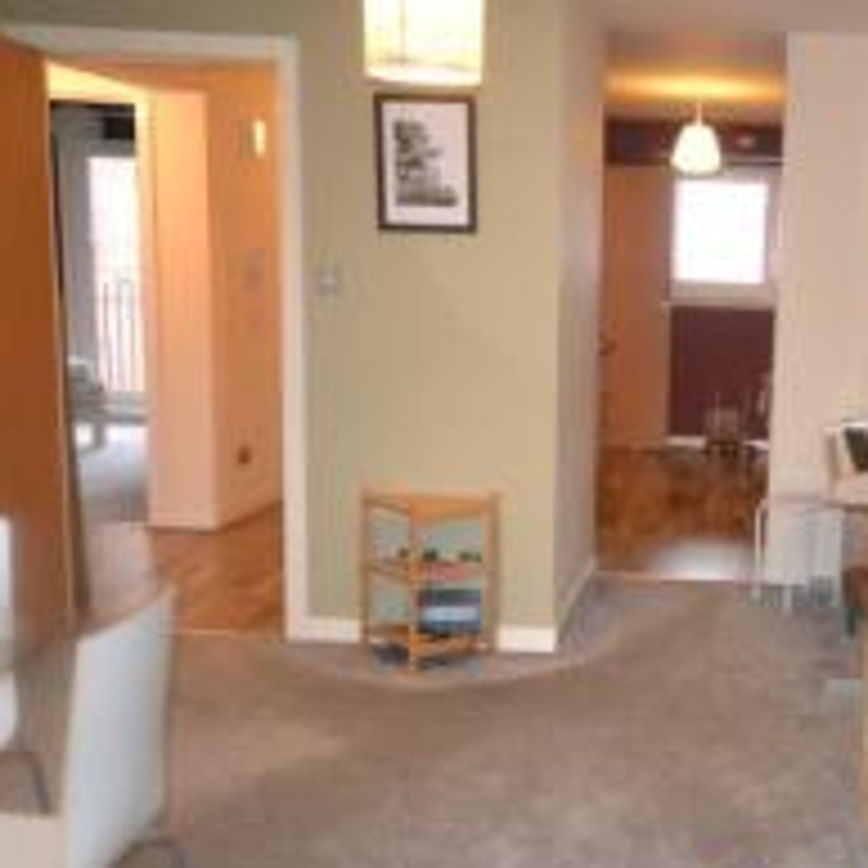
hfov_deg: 36.3
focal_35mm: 44
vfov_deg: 38.3
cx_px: 760
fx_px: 1248
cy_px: 456
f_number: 4.8
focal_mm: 14
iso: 3200
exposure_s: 1/60
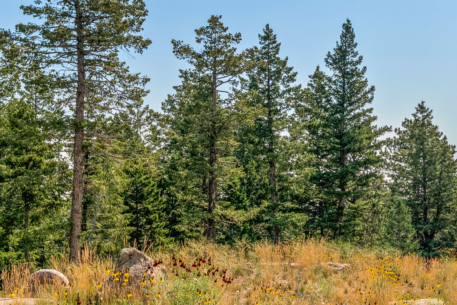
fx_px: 889
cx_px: 330
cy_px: 199
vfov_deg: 19.4
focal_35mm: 70
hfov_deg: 28.5
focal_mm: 39
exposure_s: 1/800
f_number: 7.1
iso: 640
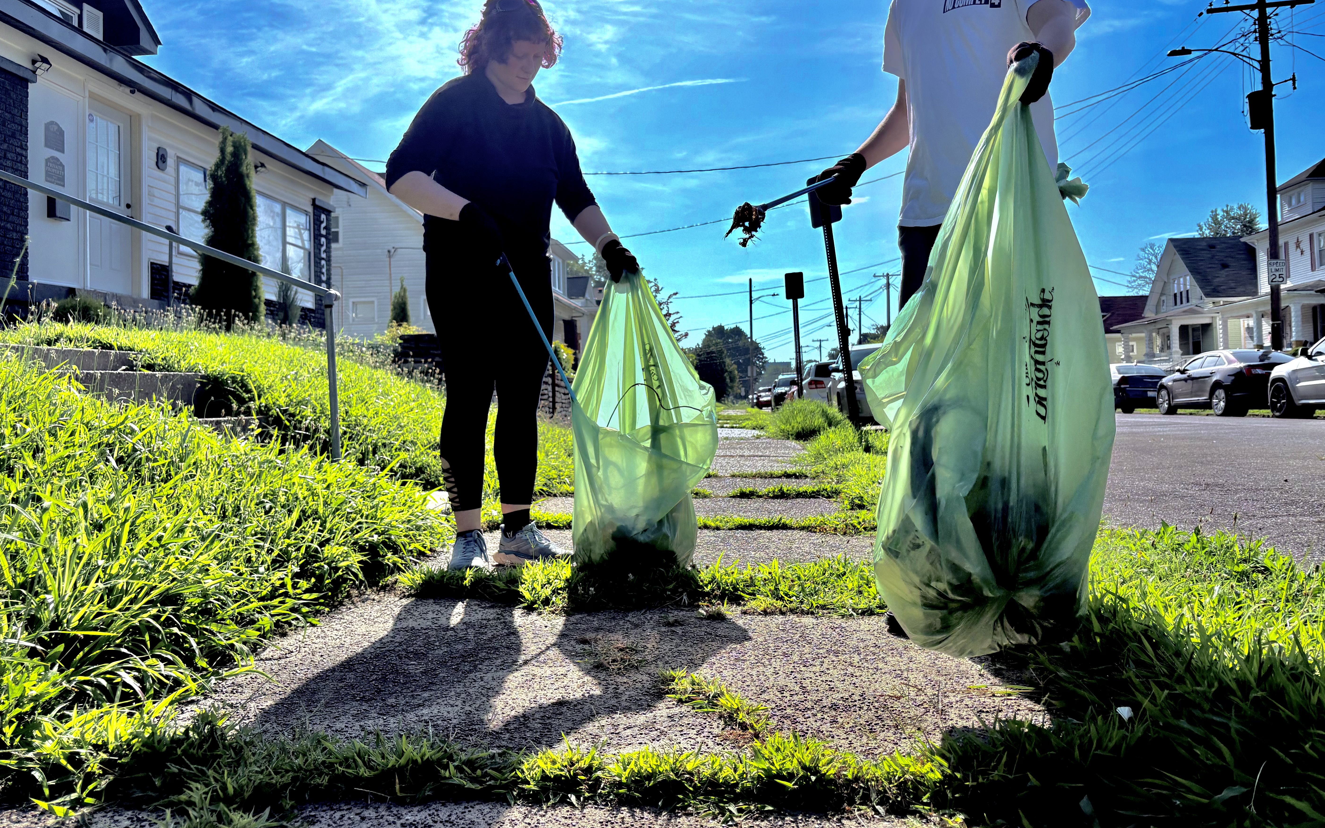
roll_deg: +1.9
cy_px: 360
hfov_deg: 66.5
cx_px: 655
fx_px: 1011
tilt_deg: +2.8
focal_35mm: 28
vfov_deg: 44.4
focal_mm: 5.96
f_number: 1.6
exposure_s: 1/8850
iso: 50
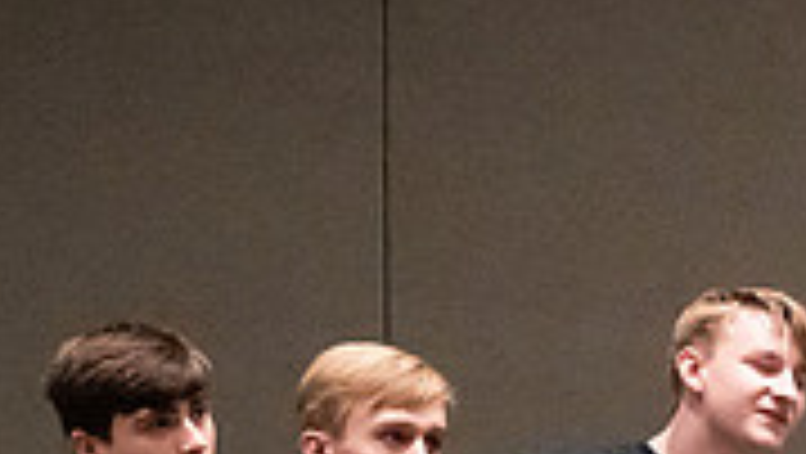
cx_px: 1028
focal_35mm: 336
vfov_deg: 3.6
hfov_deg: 6.4
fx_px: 7186
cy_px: 575
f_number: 4
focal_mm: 70
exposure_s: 1/320
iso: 5000
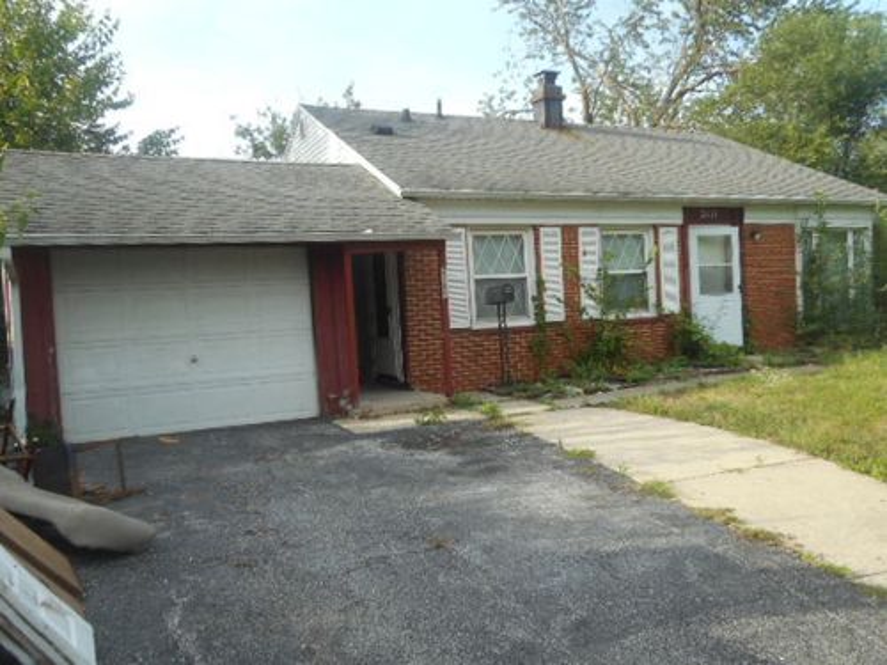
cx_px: 444
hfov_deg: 61.7
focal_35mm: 29
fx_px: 743
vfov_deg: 48.2
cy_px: 332
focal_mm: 5.2
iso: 80
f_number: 4
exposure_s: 1/200
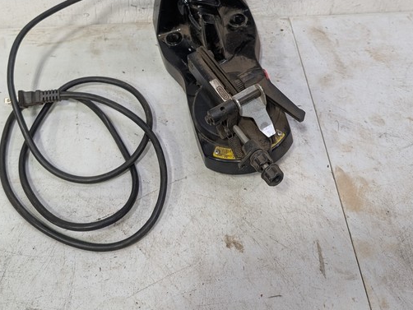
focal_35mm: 49
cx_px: 202
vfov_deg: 27.8
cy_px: -5
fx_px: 585
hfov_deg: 38.9
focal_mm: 6.9
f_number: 1.68
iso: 48
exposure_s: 1/60
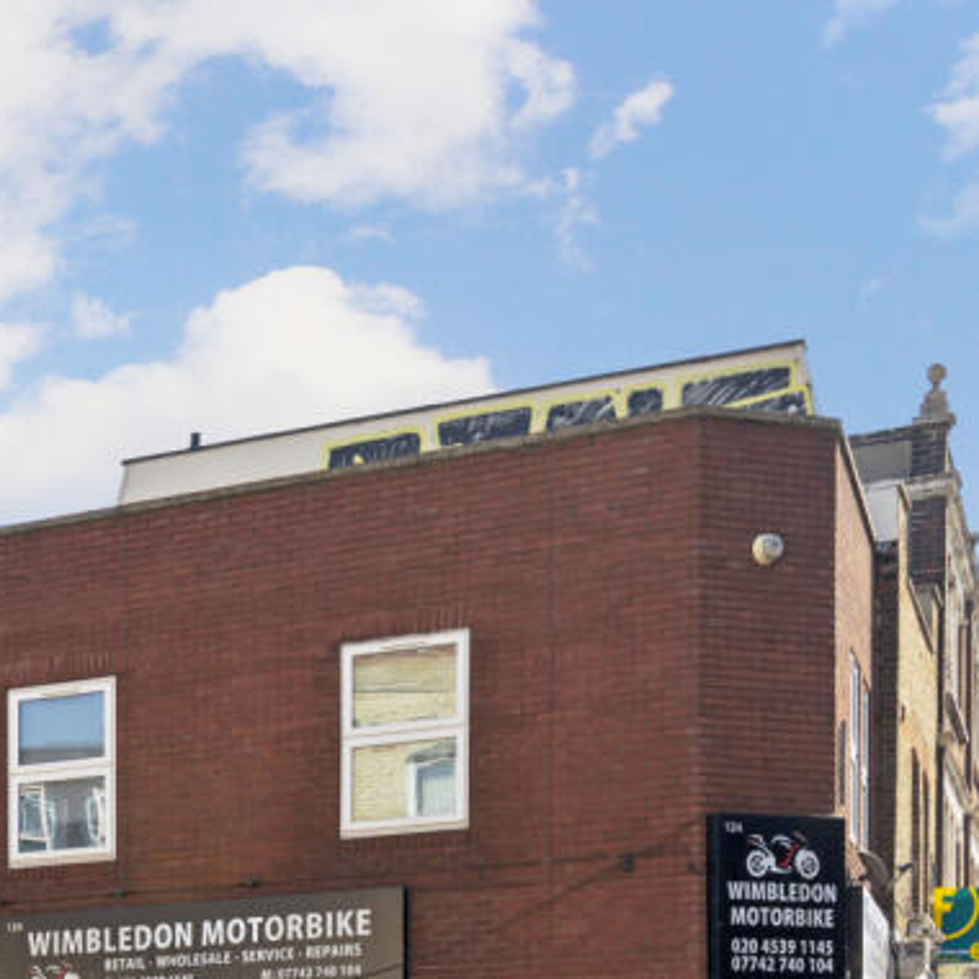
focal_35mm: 48
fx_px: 1536
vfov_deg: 33.9
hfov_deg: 31.9
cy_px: 828
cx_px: -57
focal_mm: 21
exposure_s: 1/250
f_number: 8
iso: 200
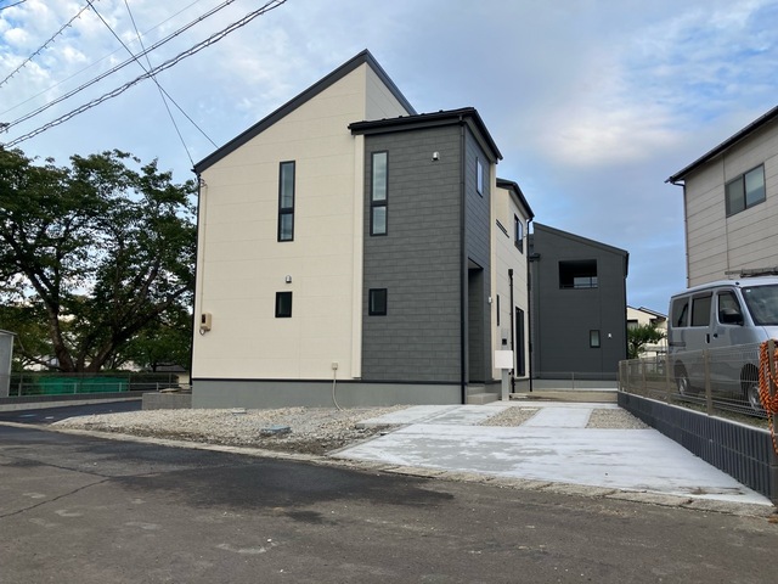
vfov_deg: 49.7
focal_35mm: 28
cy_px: 292
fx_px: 629
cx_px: 389
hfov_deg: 63.4
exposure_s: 1/565
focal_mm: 3.99
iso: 32
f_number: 1.8
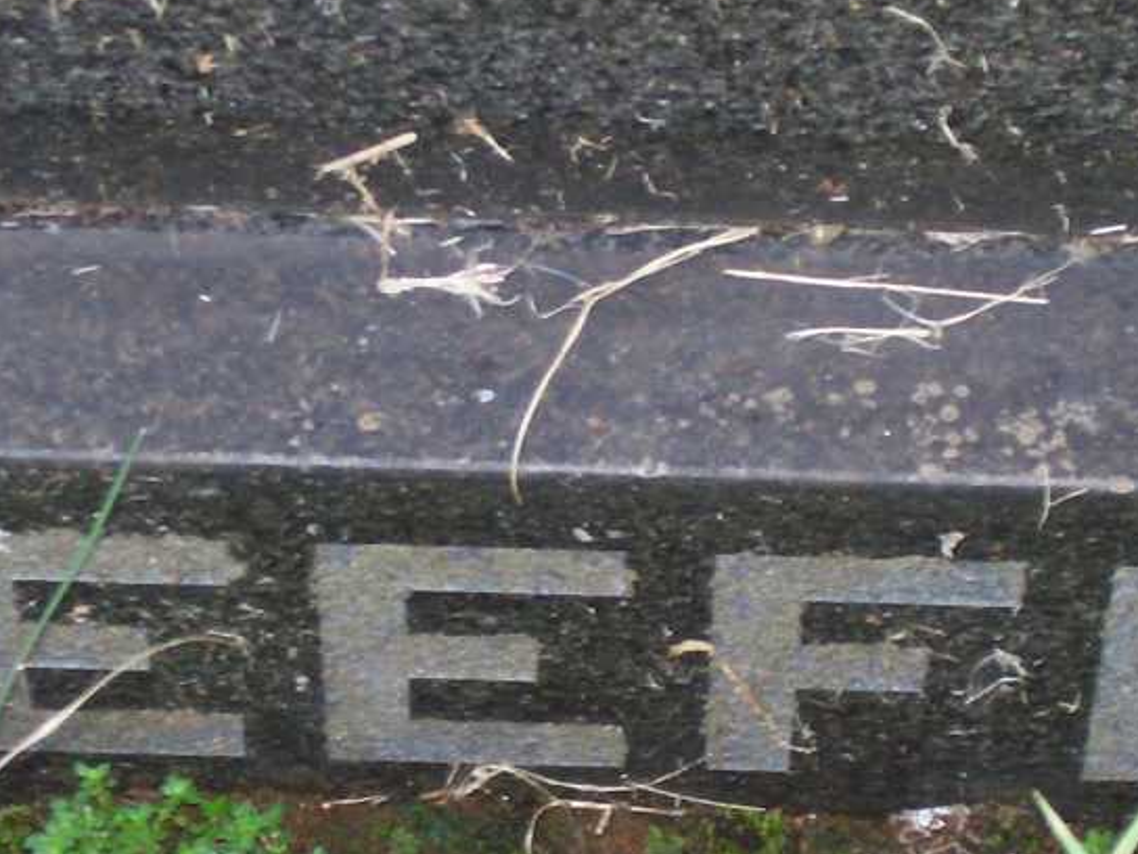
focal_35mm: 181
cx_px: 699
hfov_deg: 10.9
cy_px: 607
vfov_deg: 8.2
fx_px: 5950
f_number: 4
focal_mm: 13.5
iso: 80
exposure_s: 1/83.9
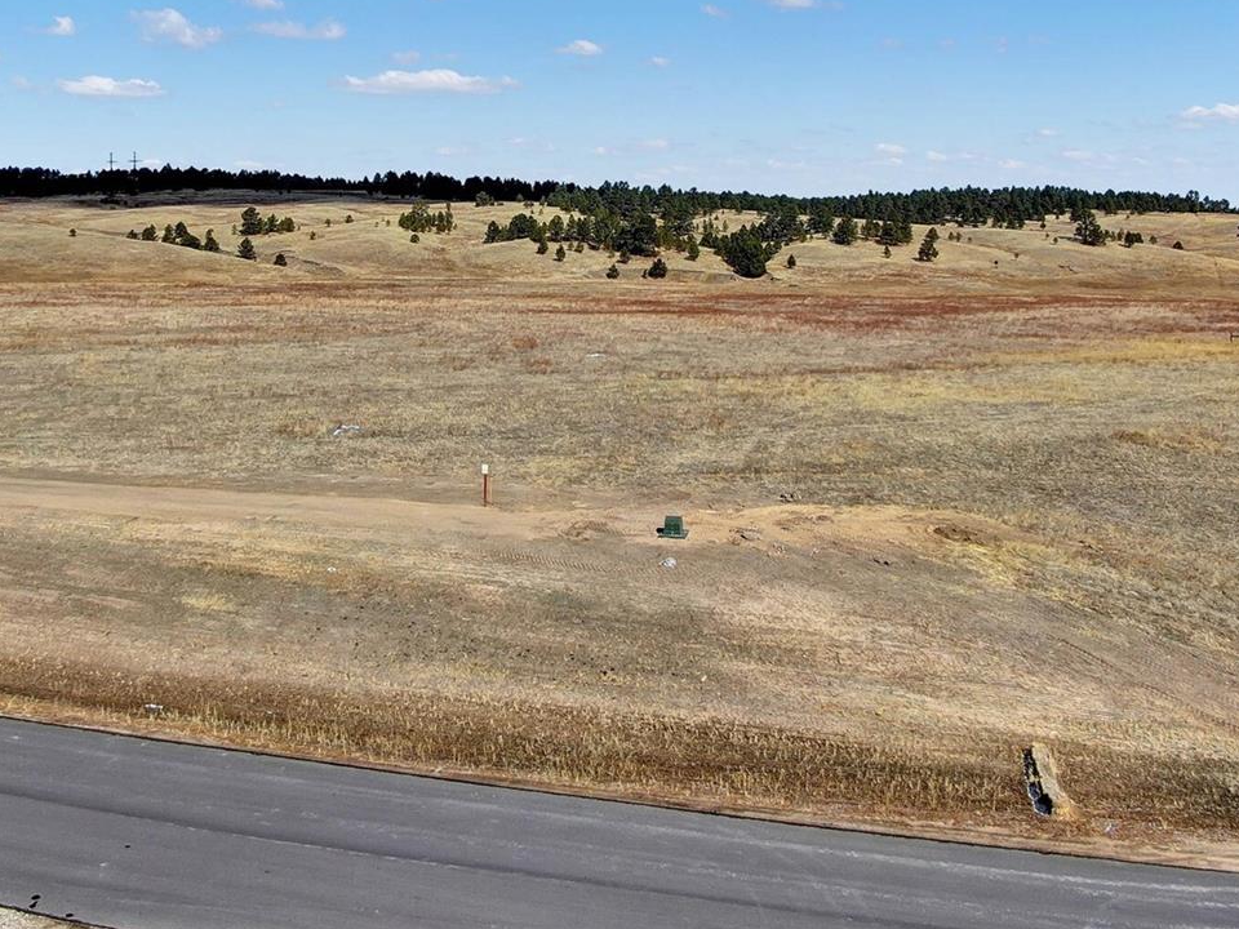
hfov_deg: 51.3
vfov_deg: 38.9
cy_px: 266
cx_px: 554
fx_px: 1289
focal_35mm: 36
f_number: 2.8
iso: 100
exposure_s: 1/80
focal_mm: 4.4
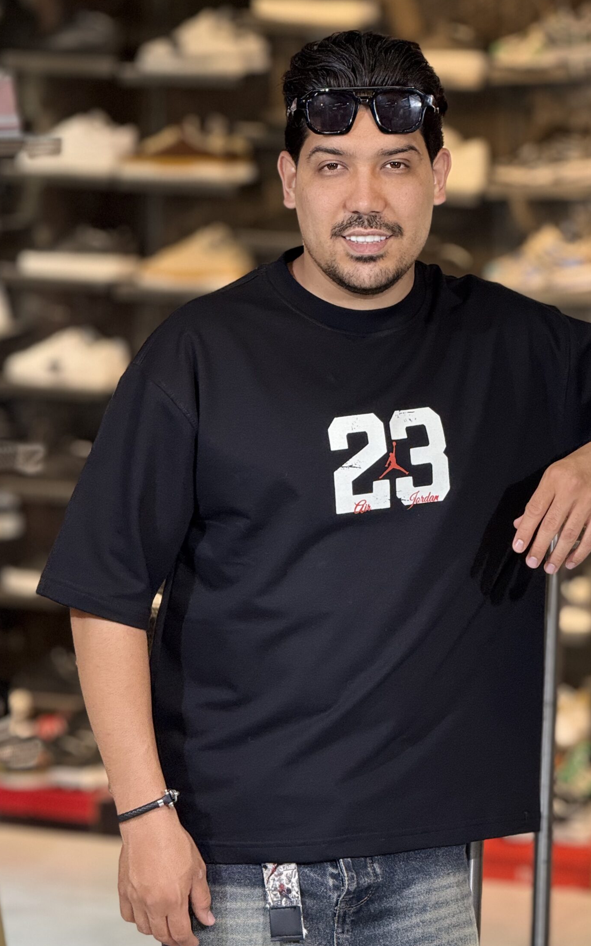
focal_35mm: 148
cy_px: 525
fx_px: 3814
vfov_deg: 14.1
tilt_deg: -6.6
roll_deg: -2.9
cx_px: 360
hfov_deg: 8.9
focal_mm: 15.66
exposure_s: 1/100
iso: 250
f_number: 2.8
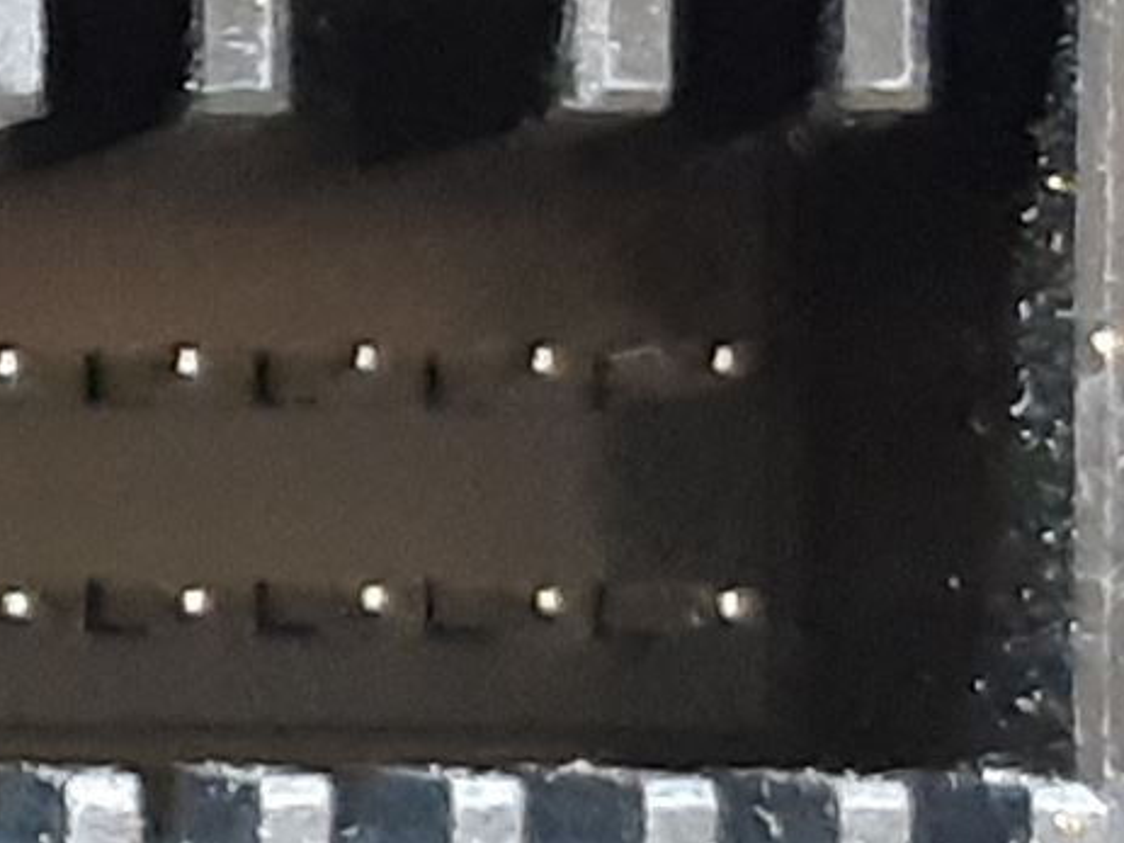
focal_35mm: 115
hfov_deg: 14.8
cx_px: -932
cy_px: 656
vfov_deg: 12.8
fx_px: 3733
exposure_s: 1/25
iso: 320
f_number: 1.7
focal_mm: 3.93
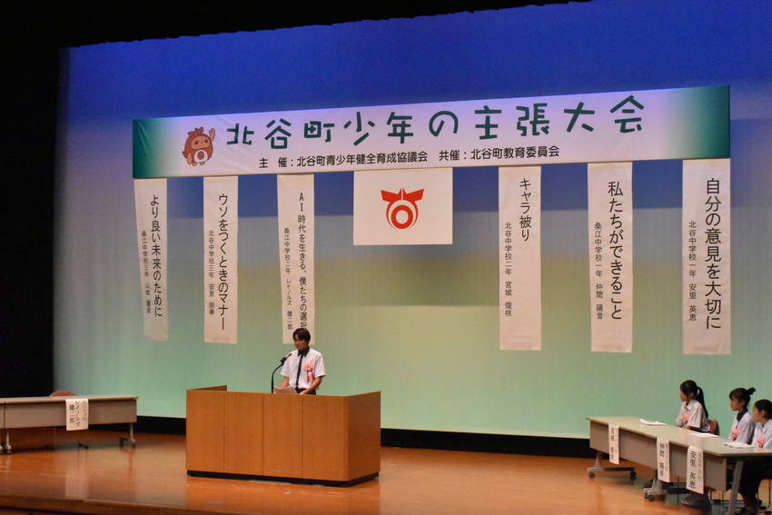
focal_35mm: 60
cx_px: 386
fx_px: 1287
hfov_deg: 33.4
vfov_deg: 22.6
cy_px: 258
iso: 12800
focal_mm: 40
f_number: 10
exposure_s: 1/400
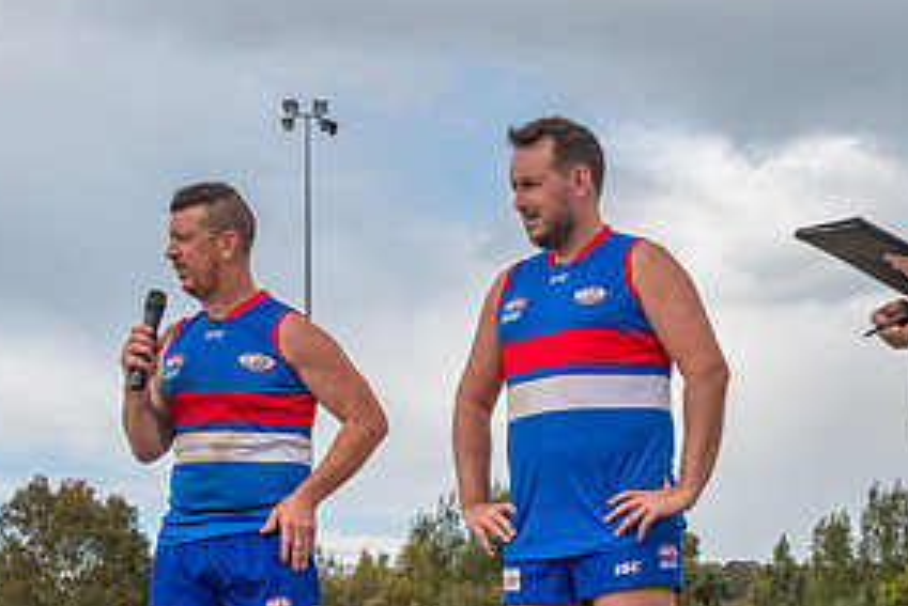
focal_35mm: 102
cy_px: 511
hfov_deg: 19.8
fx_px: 2574
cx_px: 694
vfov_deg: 13.4
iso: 400
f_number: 8
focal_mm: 32
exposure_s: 1/1000
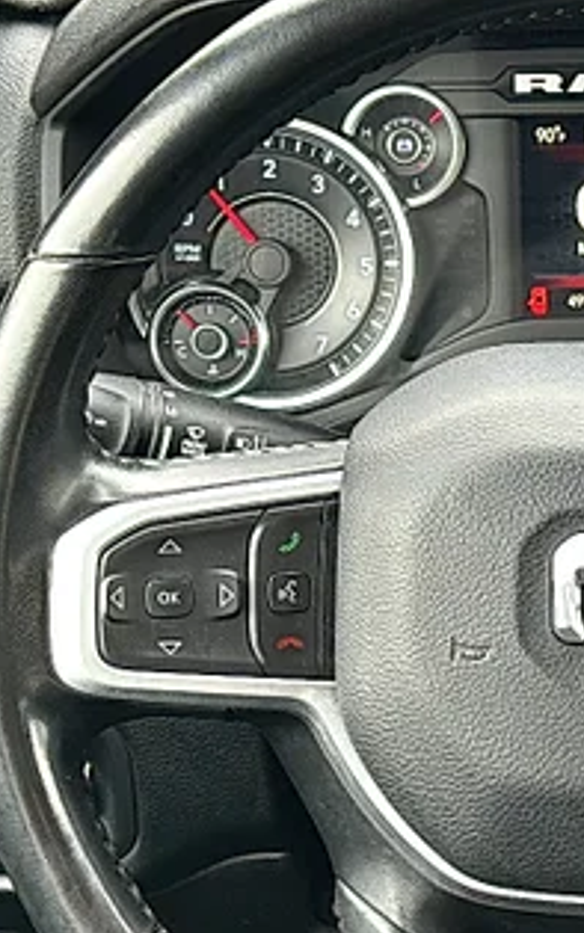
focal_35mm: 113
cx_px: 643
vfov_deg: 18.4
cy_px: 603
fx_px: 2876
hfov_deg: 11.4
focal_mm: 6.86
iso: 80
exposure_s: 1/107
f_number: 1.78
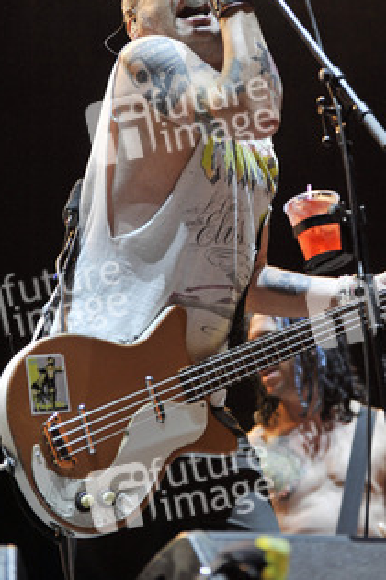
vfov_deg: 11.5
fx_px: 2863
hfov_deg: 7.7
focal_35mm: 178
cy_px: 214
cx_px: 234
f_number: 5
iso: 1600
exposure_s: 1/160
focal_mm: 140
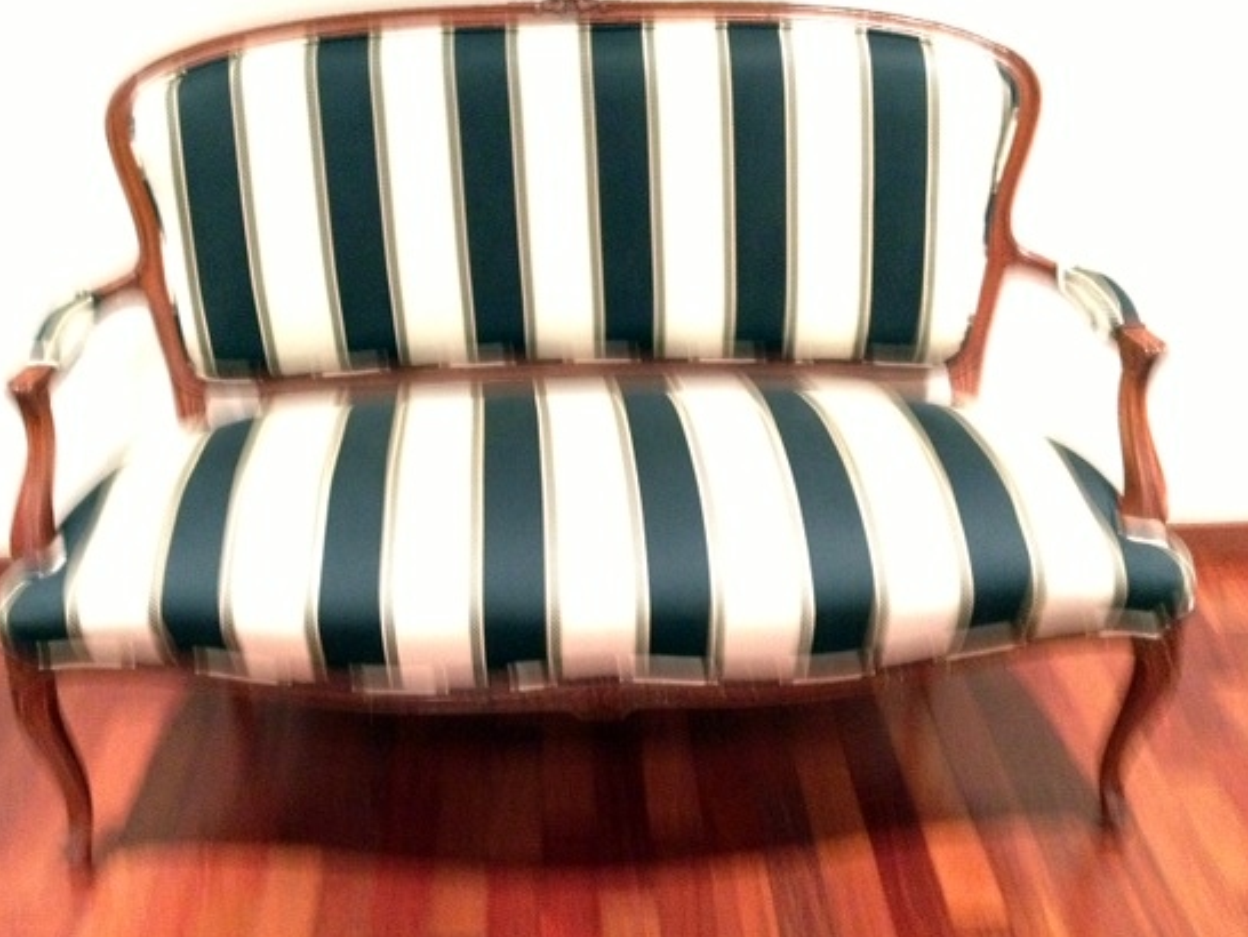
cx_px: 562
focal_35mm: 41
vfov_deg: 35.1
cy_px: 432
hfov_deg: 45.7
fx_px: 1479
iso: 640
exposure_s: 1/15
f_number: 2.4
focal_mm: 4.28
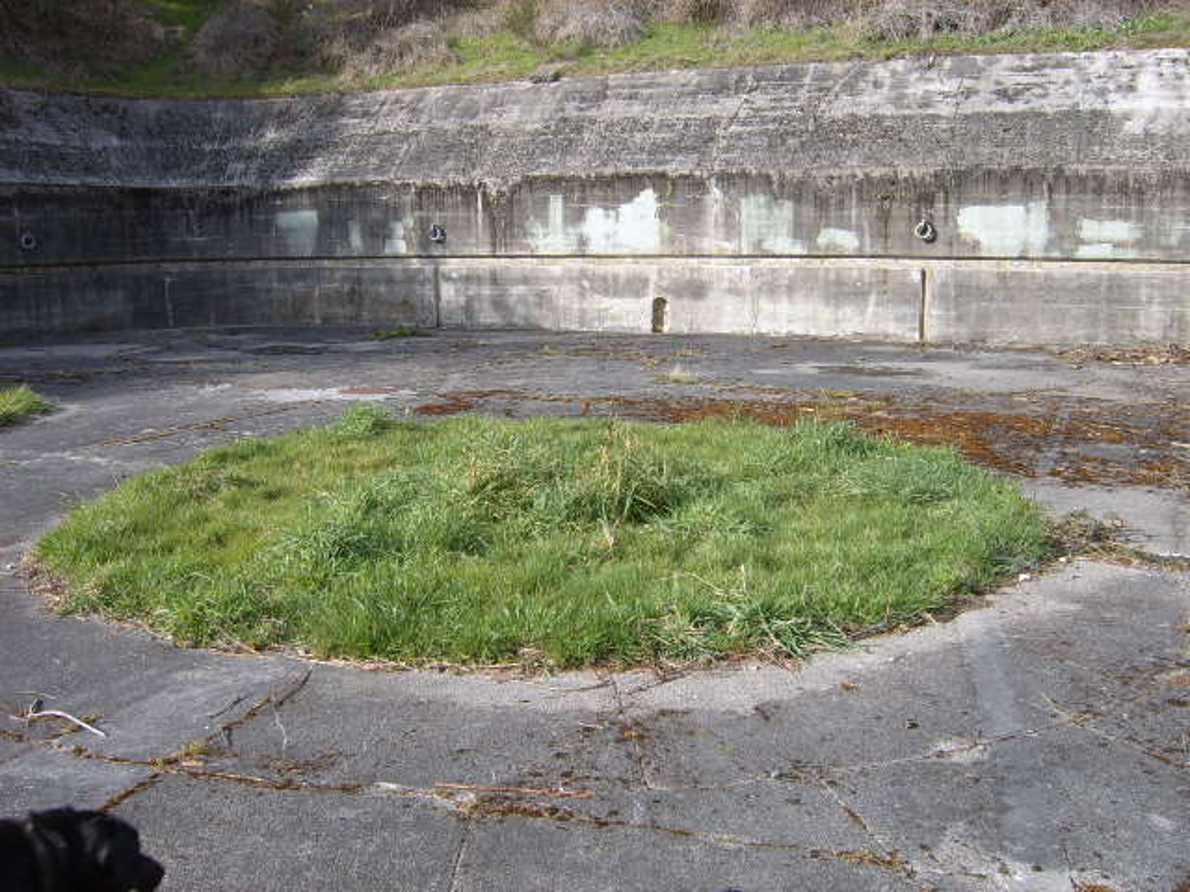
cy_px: 446
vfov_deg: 40.7
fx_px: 1203
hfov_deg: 52.6
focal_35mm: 35
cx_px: 595
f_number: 5.8
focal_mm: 5.8
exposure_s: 1/125
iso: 50
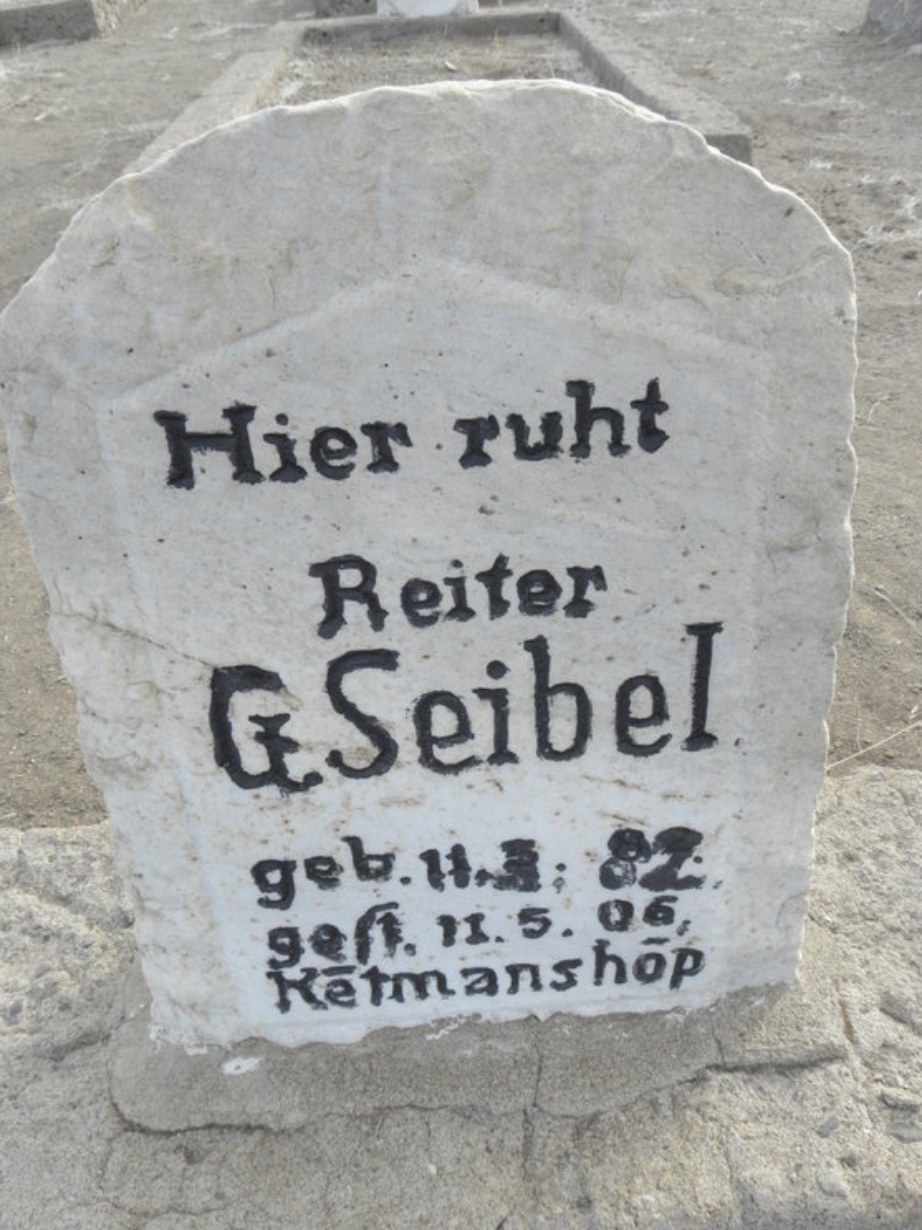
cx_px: 473
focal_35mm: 28
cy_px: 634
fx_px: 995
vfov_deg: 63.4
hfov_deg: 49.7
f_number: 6.3
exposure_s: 1/200
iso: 200
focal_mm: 4.6
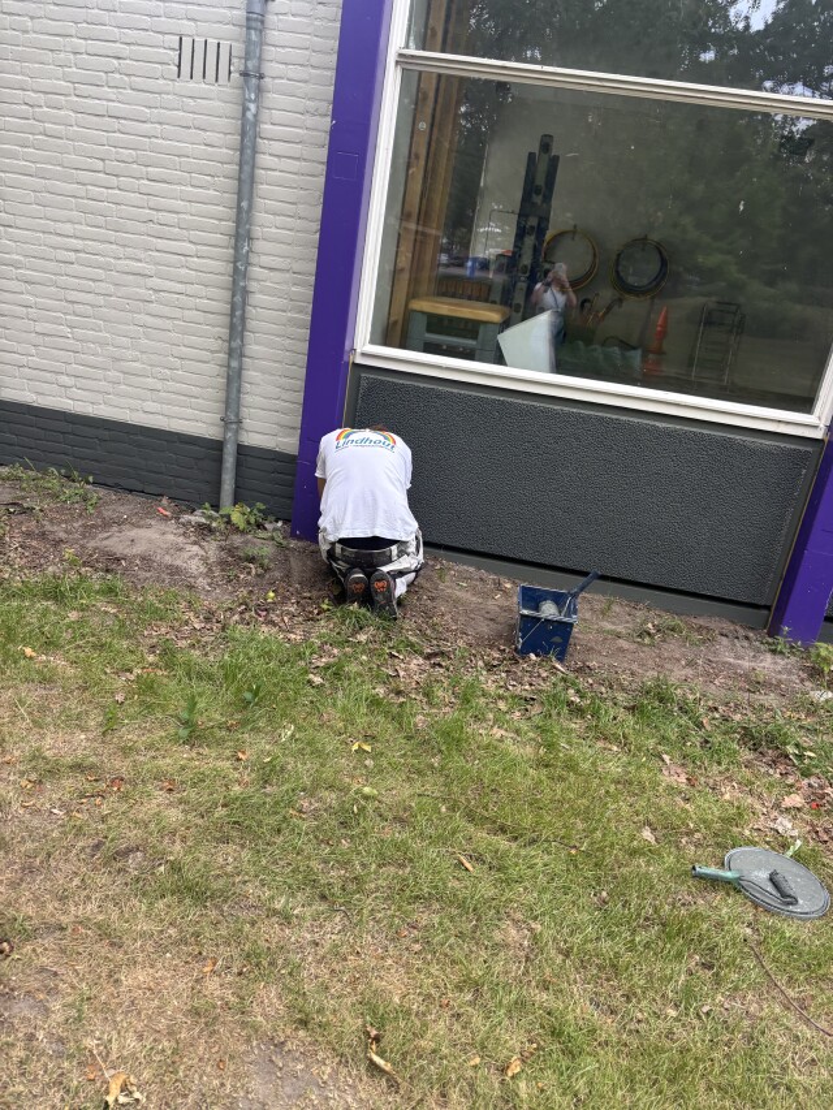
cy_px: 555
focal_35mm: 26
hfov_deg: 53.1
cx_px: 416
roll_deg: -10.3
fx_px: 834
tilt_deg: -22.2
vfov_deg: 67.3
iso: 50
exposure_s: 1/328
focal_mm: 5.96
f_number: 1.6
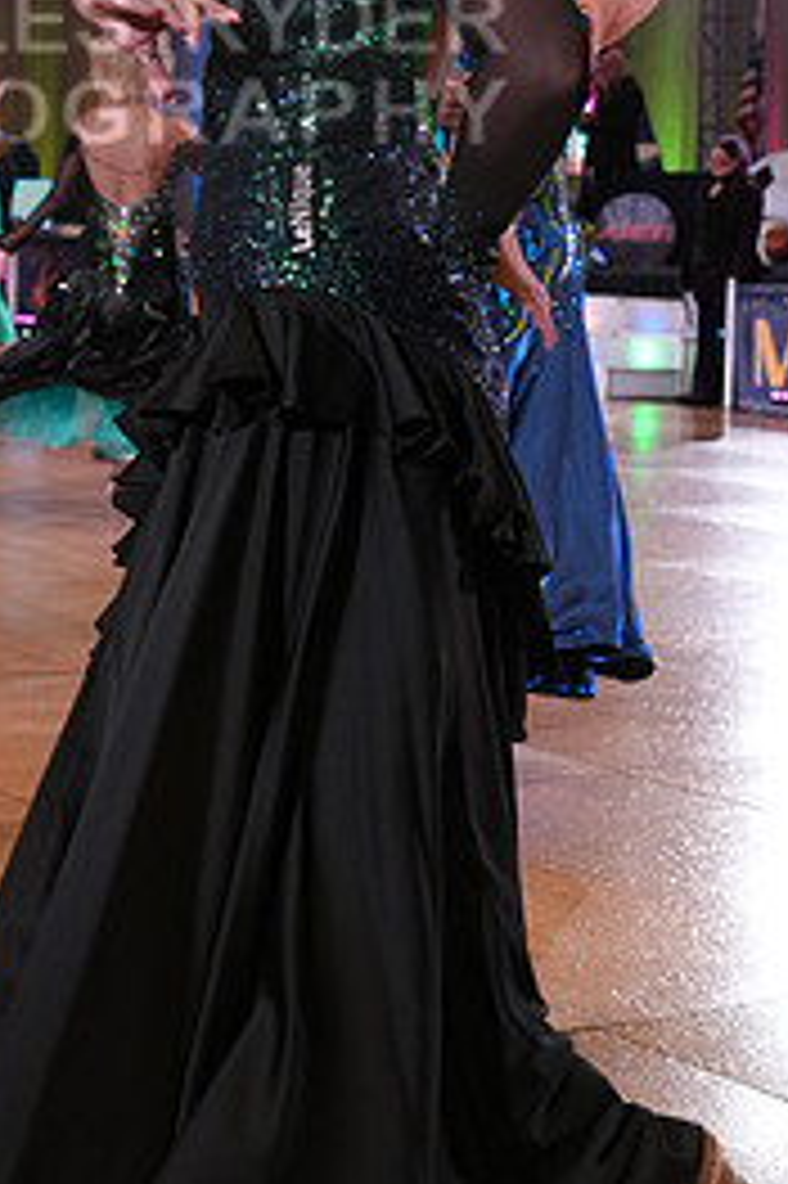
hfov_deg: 17.6
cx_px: -43
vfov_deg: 26.0
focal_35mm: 75
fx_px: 2466
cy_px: 77
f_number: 4
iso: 2000
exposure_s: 1/500
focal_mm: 34
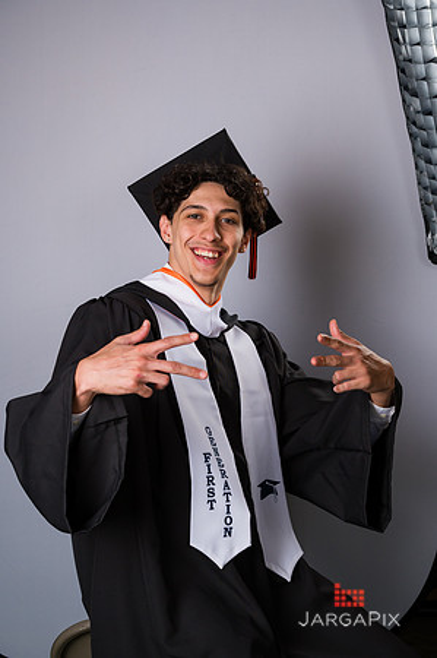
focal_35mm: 85
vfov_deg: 23.9
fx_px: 1551
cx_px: 218
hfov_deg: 16.0
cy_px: 329
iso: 800
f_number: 8
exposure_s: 1/200
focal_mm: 85
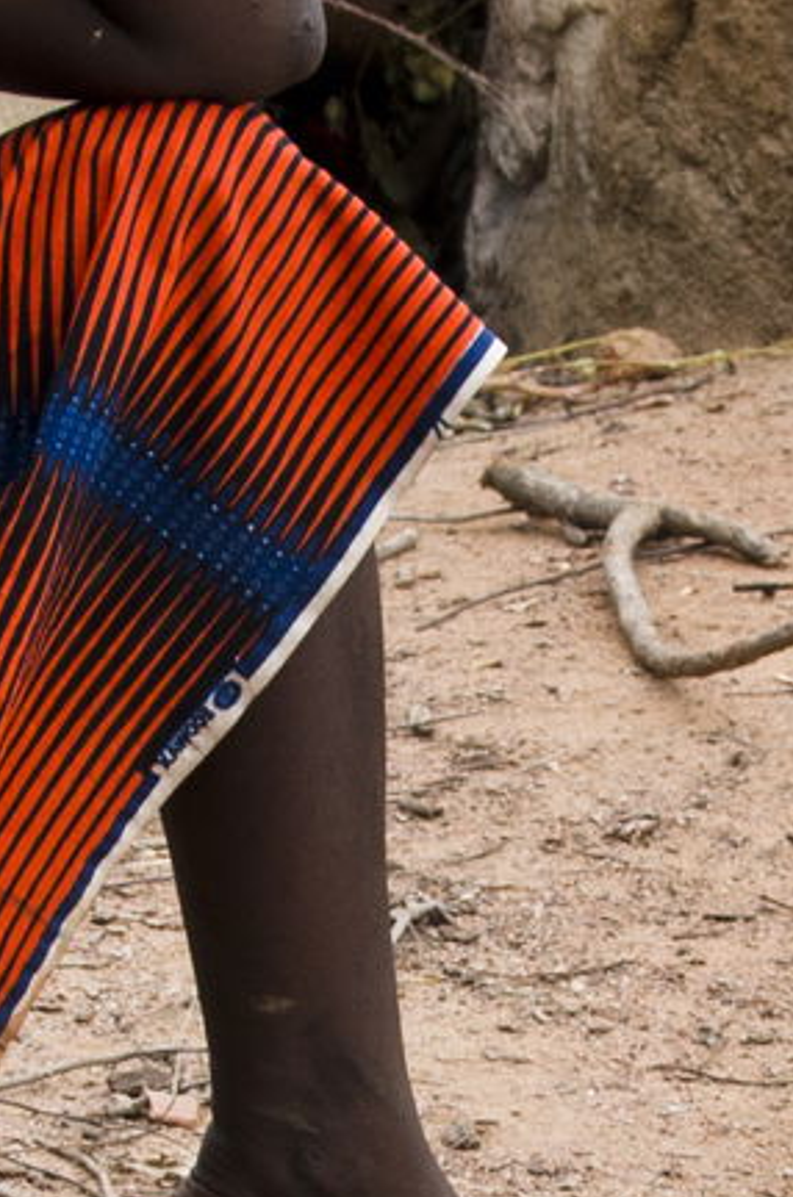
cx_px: 396
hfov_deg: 7.6
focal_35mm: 181
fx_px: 6009
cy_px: 974
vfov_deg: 11.3
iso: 100
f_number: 3.5
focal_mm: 18
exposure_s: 1/320
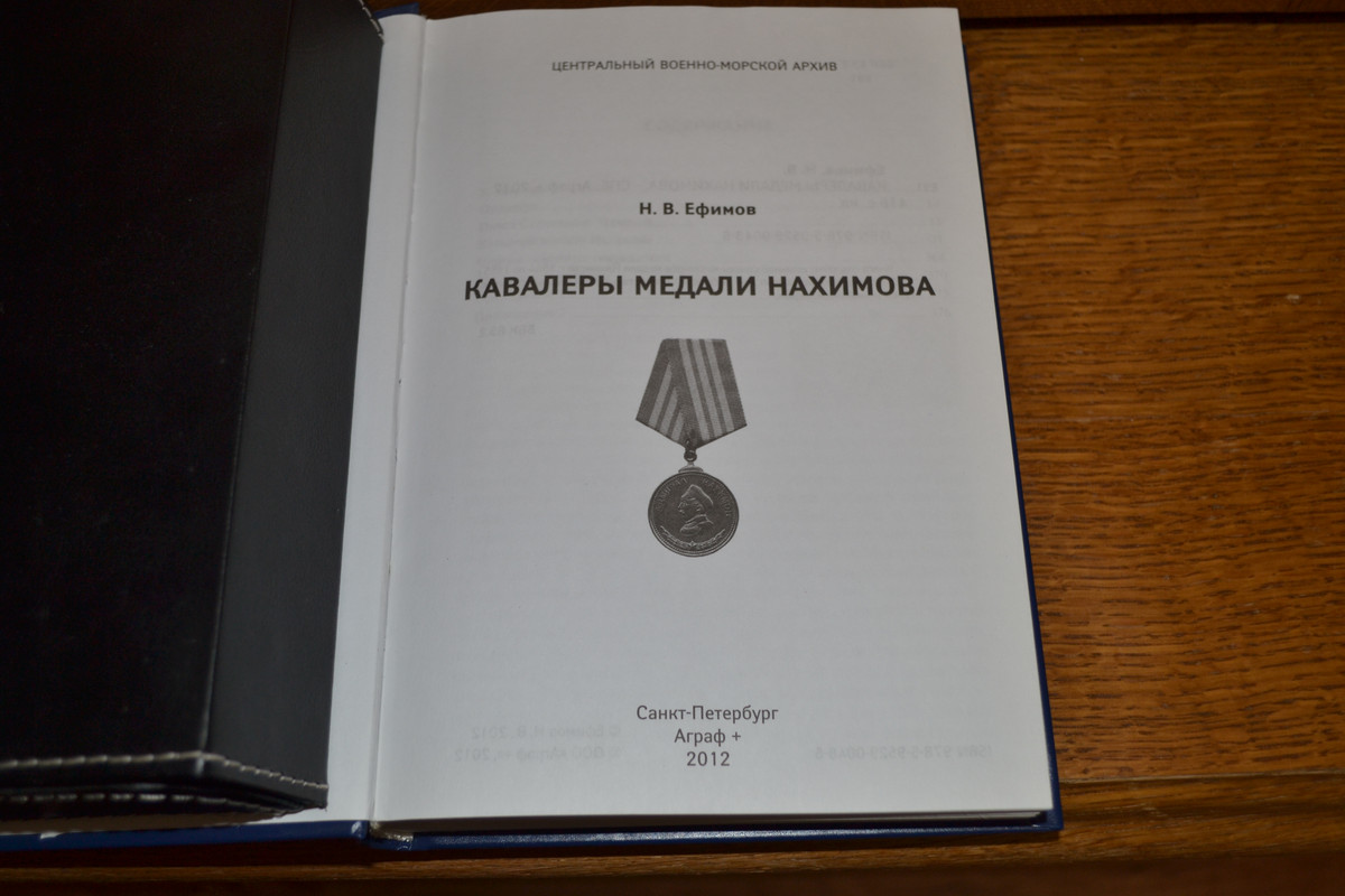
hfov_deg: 53.1
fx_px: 1345
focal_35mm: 36
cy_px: 448
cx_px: 672
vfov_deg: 36.9
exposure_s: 1/30
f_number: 4
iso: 140
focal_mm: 24
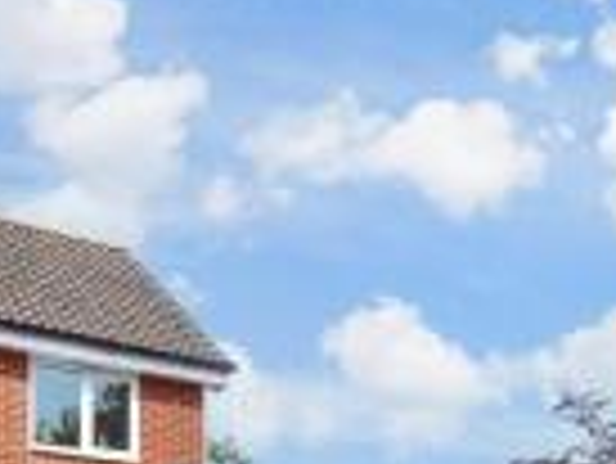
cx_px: 459
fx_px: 891
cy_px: 687
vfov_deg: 23.6
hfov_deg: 37.3
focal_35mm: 50
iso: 250
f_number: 8
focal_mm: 10
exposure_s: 1/400
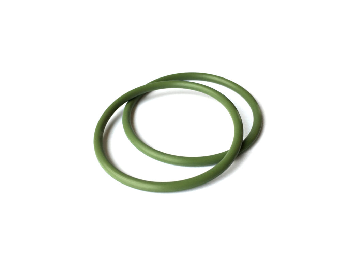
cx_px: 174
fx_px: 292
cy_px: 130
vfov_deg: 48.2
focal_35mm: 29
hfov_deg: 61.7
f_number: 2.2
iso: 32
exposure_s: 1/100
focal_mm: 4.15
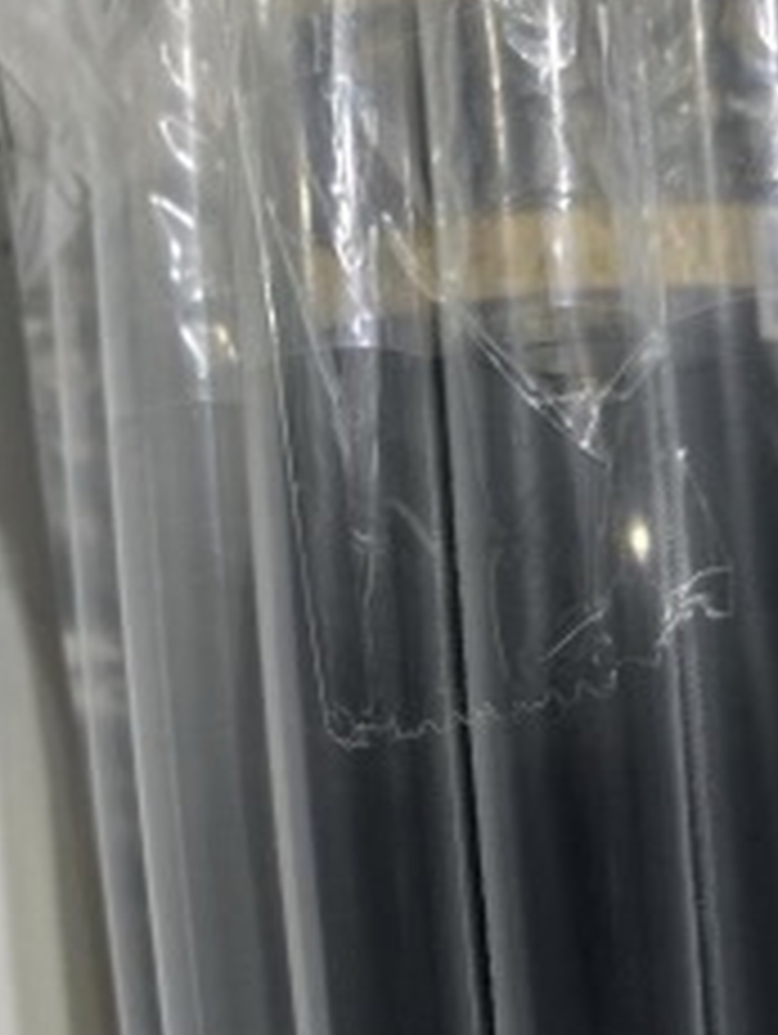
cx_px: 378
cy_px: 878
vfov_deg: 37.7
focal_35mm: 48
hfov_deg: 30.3
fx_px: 1436
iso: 1250
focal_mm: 5.4
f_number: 1.8
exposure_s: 1/60
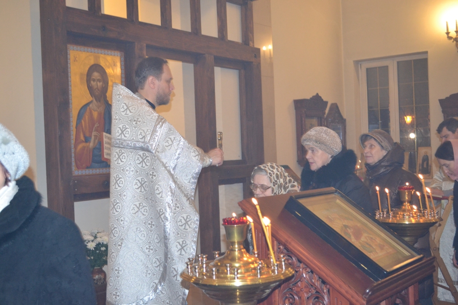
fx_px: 611
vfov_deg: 28.1
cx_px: 229
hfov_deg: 41.1
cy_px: 152
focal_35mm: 48
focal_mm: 32
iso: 2000
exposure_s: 1/60
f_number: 4.8
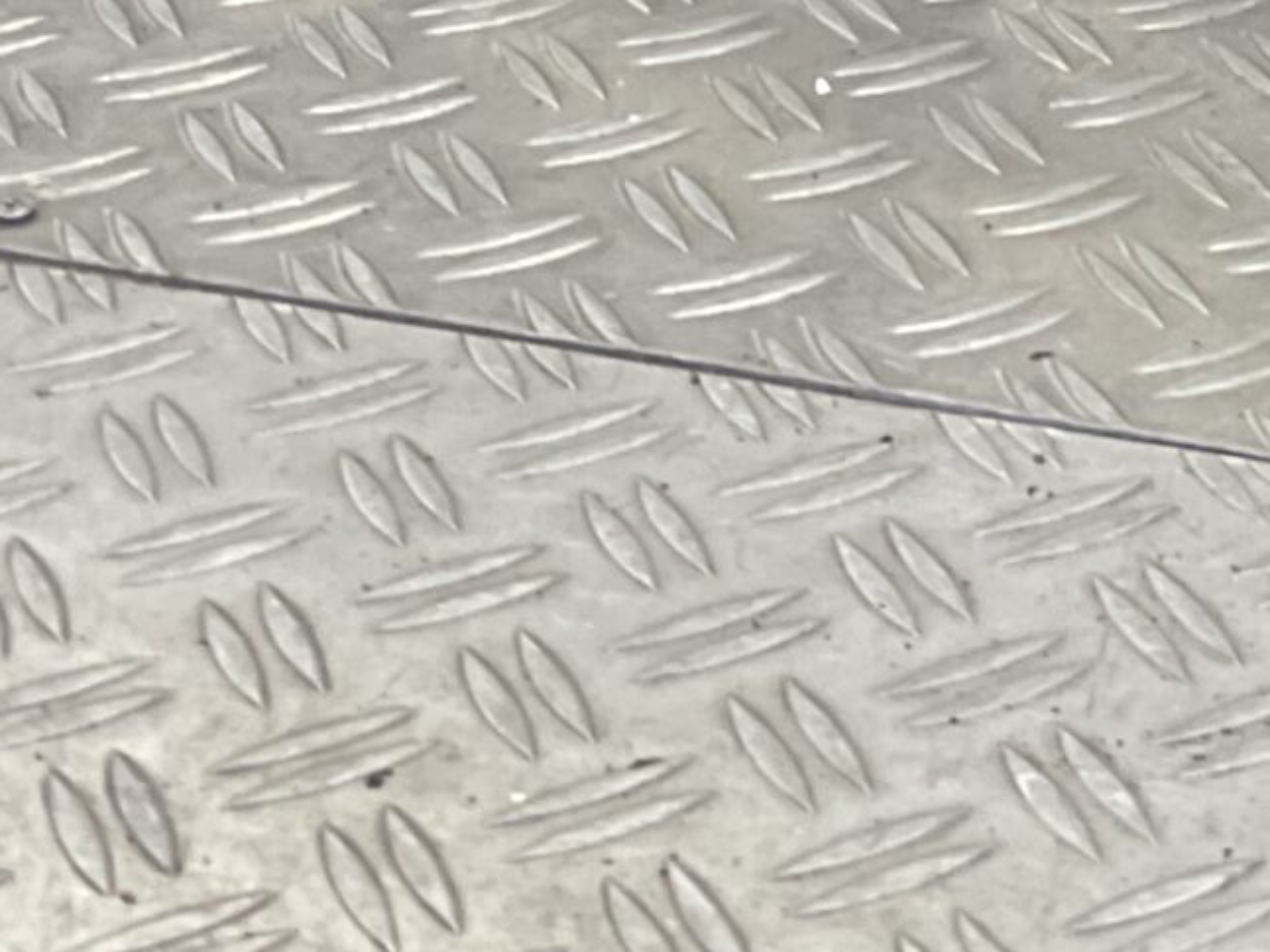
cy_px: -759
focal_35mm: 115
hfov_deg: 16.6
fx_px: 4218
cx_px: 1364
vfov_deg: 11.9
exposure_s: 1/120
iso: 50
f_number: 1.8
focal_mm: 3
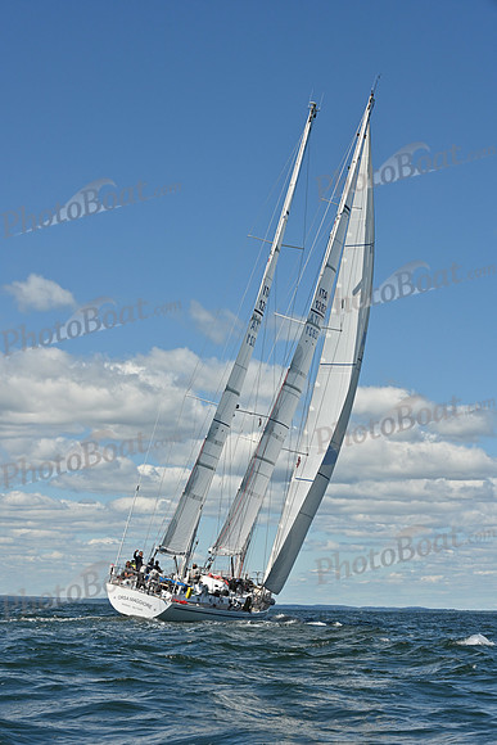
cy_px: 372
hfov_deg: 19.5
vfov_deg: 28.8
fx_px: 1449
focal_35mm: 70
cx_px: 248
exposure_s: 1/800
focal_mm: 70
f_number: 13
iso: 320
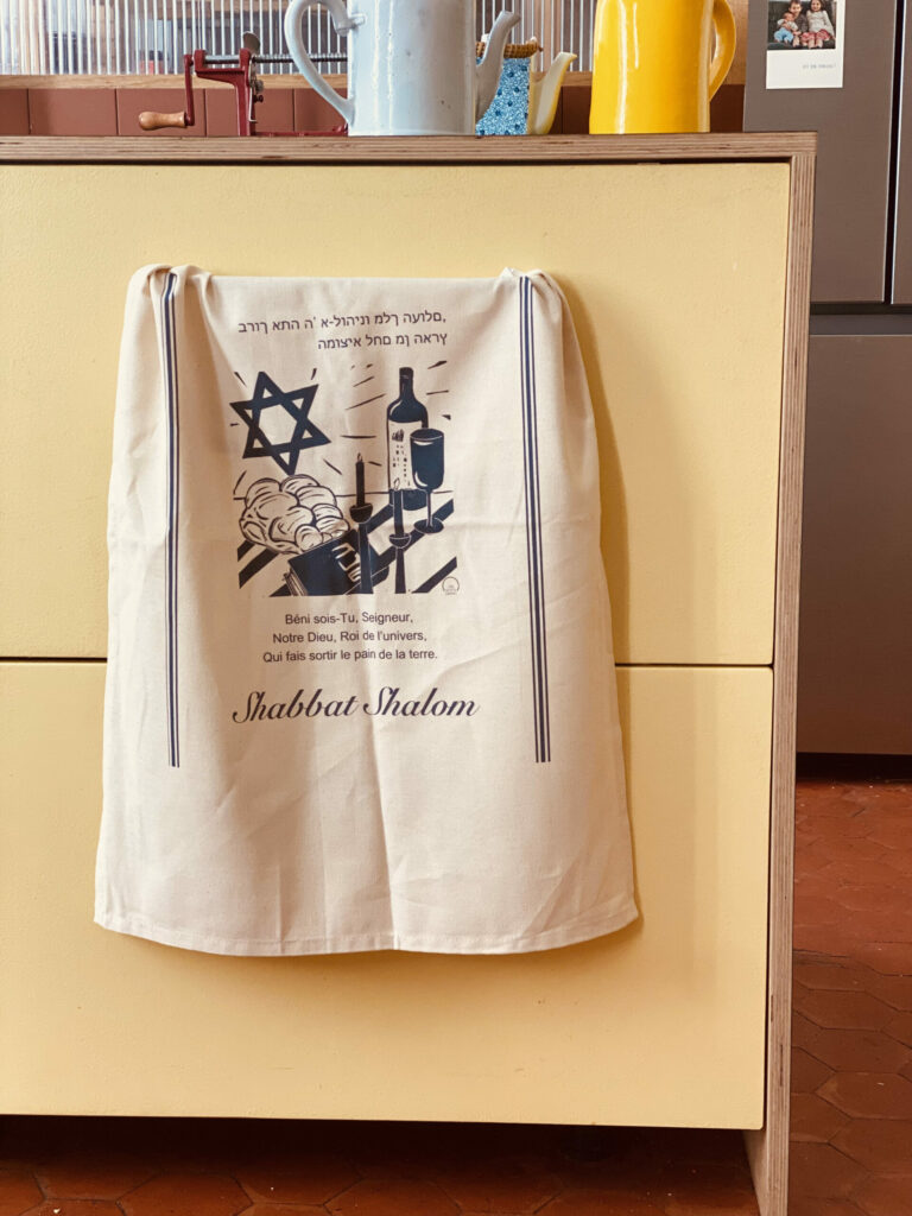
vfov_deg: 36.8
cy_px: 608
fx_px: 1827
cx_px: 456
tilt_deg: -9.7
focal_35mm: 52
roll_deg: +0.1
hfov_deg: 28.0
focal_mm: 6
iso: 125
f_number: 2
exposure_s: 1/122
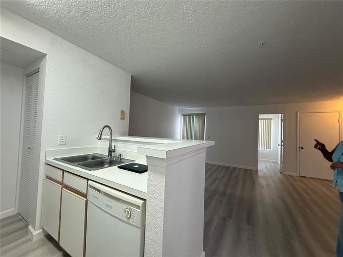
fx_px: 139
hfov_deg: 102.1
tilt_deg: +1.9
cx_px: 172
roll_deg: -2.7
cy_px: 128
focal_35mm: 14
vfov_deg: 85.6
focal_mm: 2.22
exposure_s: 1/120
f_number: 2.2
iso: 160
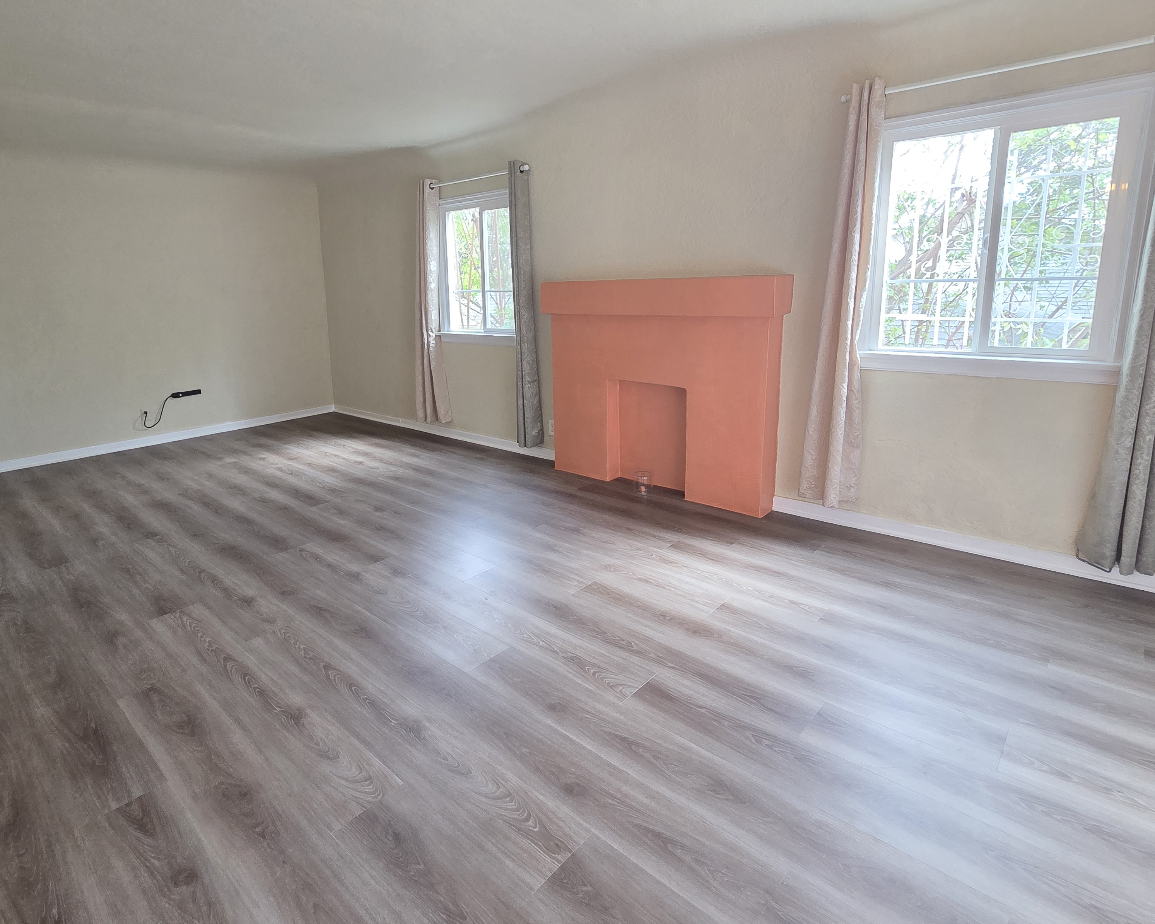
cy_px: 399
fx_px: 581
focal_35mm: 17
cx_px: 505
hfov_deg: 89.2
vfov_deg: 76.6
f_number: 2.2
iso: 250
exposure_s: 1/60
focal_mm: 2.2
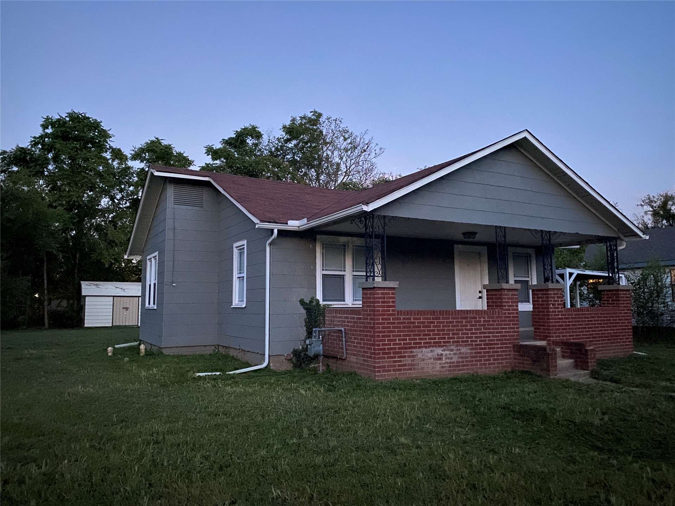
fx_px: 507
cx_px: 338
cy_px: 253
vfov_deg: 53.1
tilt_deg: +5.3
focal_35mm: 26
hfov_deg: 67.3
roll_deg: +0.1
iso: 1250
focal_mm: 4.25
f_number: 1.8
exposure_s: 1/8
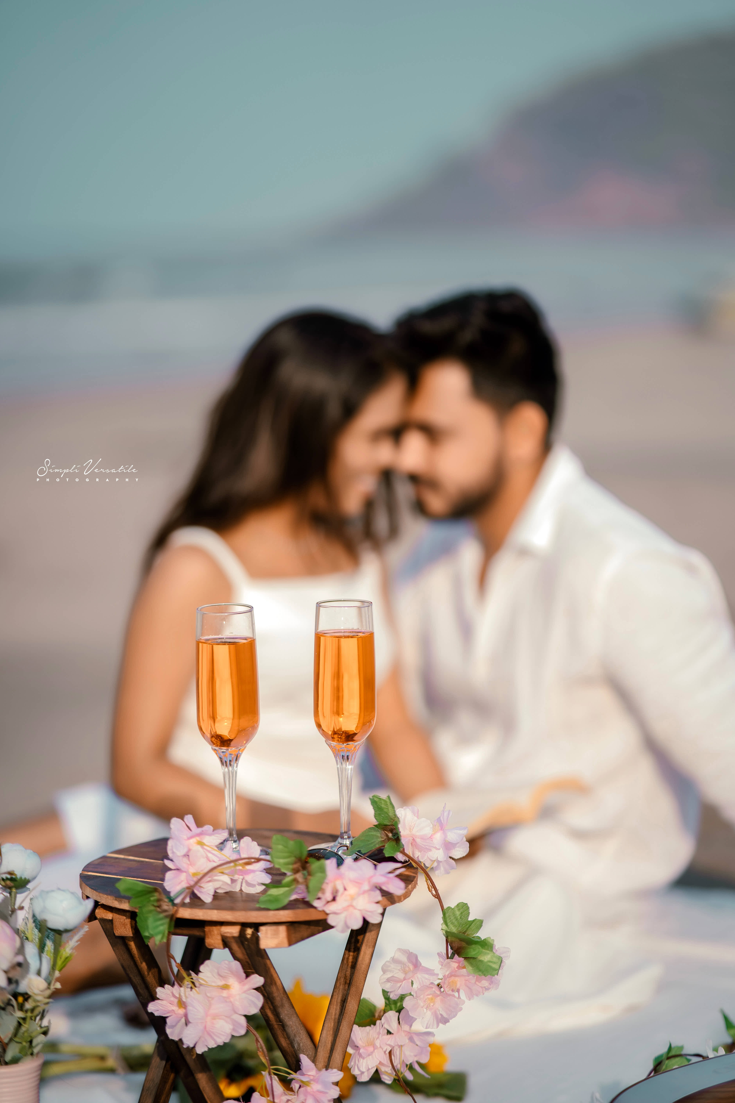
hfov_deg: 16.1
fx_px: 2603
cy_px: 552
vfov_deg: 23.9
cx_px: 368
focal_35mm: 85
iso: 80
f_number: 1.4
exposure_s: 1/3200
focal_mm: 85
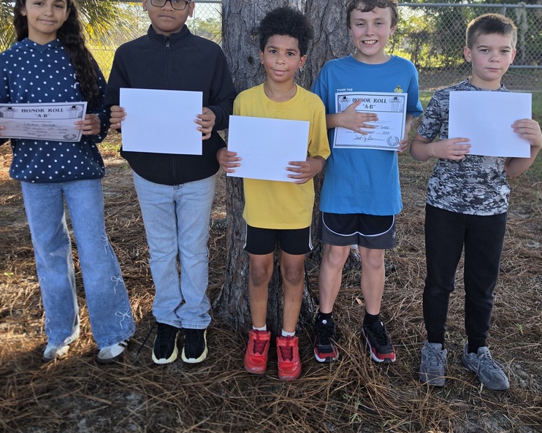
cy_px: 212
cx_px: 267
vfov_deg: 47.1
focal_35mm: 31
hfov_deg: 57.2
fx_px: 497
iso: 64
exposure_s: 1/3229
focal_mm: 6.5
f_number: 1.4
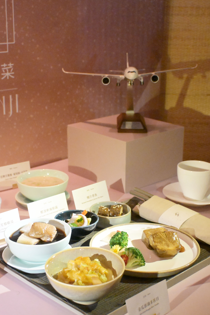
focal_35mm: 57
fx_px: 494
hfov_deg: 24.0
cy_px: 160
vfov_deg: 35.3
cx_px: 105
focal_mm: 37
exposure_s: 1/160
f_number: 6.3
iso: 12800
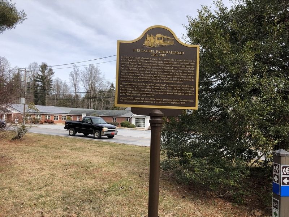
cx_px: 144
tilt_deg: +1.9
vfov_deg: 49.7
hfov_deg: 63.4
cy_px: 108
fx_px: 234
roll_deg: -0.8
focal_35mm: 28
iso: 20
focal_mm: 4
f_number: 1.8
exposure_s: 1/1104
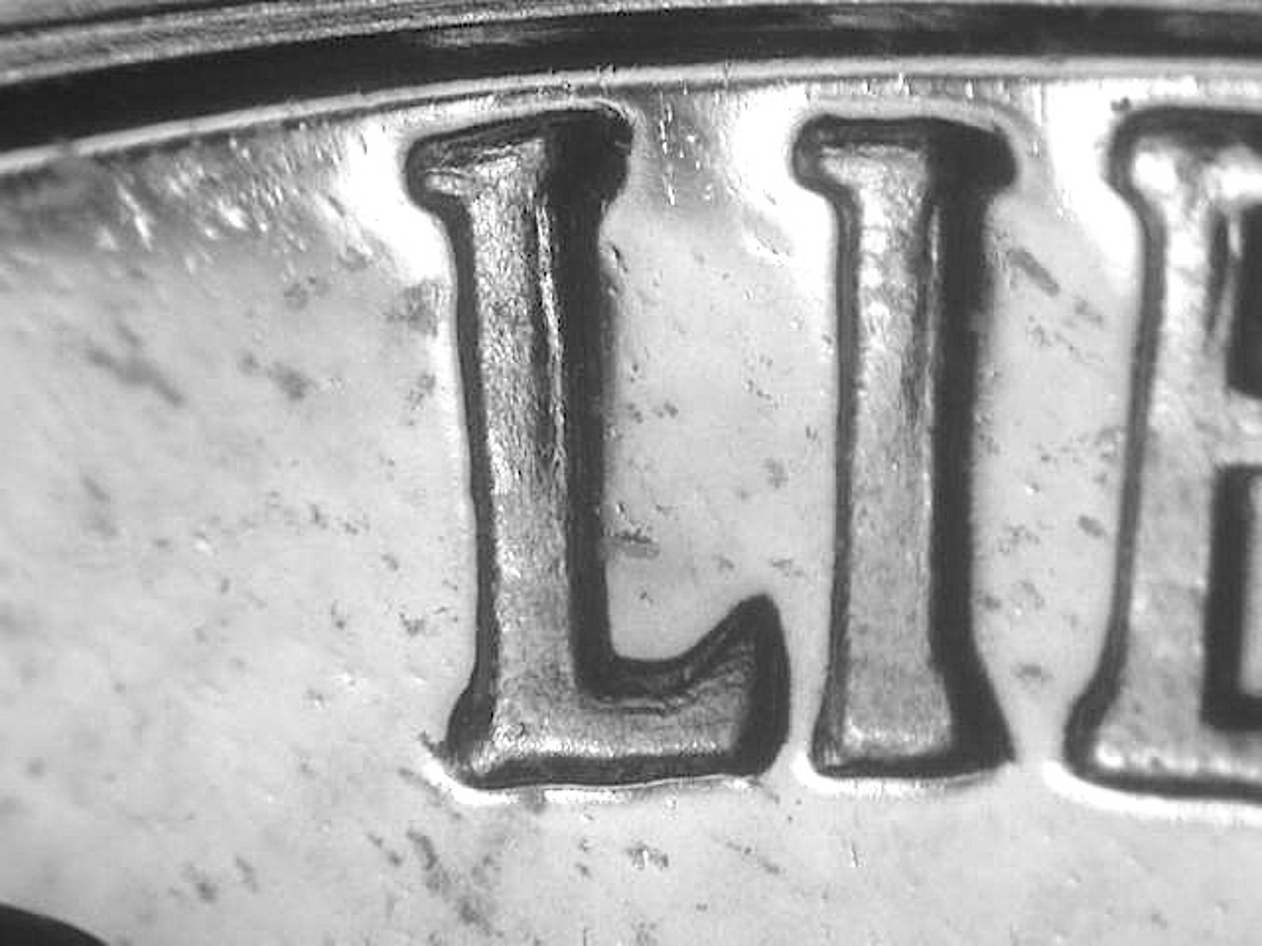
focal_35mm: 147
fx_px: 5359
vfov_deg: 10.1
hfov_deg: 13.4
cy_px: 473
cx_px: 631
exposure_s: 1/12.8
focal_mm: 30.4
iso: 100
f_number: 4.9
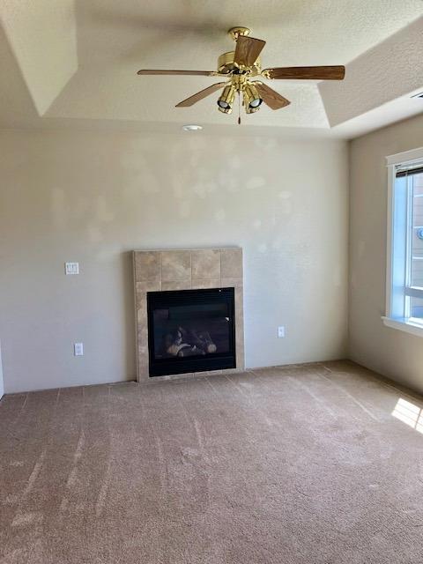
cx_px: 212
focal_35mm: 28
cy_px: 282
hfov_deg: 49.7
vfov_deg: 63.4
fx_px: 456
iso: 50
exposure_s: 1/120
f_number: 1.8
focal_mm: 4
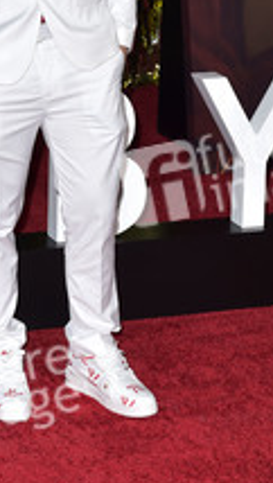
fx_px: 1654
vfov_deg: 16.4
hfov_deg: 9.4
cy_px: 61
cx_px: 30
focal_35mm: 129
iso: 800
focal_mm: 66
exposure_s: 1/250
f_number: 6.3
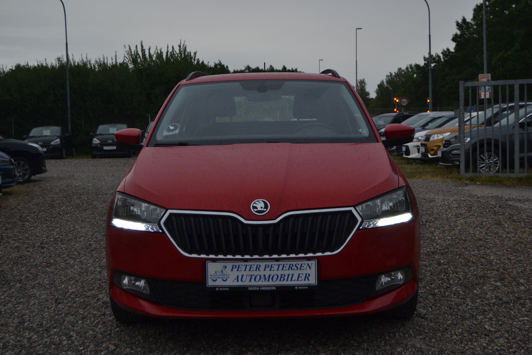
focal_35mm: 48
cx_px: 266
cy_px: 178
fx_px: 709
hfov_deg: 41.1
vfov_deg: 28.1
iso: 110
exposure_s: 1/125
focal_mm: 32
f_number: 5.6
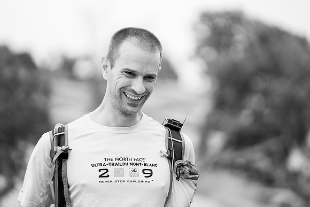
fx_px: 1602
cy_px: 104
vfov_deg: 7.4
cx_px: 155
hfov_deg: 11.1
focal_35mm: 186
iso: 3200
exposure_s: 1/1600
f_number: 3.2
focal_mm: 186
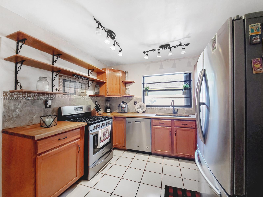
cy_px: 98
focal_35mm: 13
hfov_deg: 106.2
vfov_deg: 89.9
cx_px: 132
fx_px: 99
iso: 160
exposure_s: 1/59
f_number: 2.2
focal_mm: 1.8
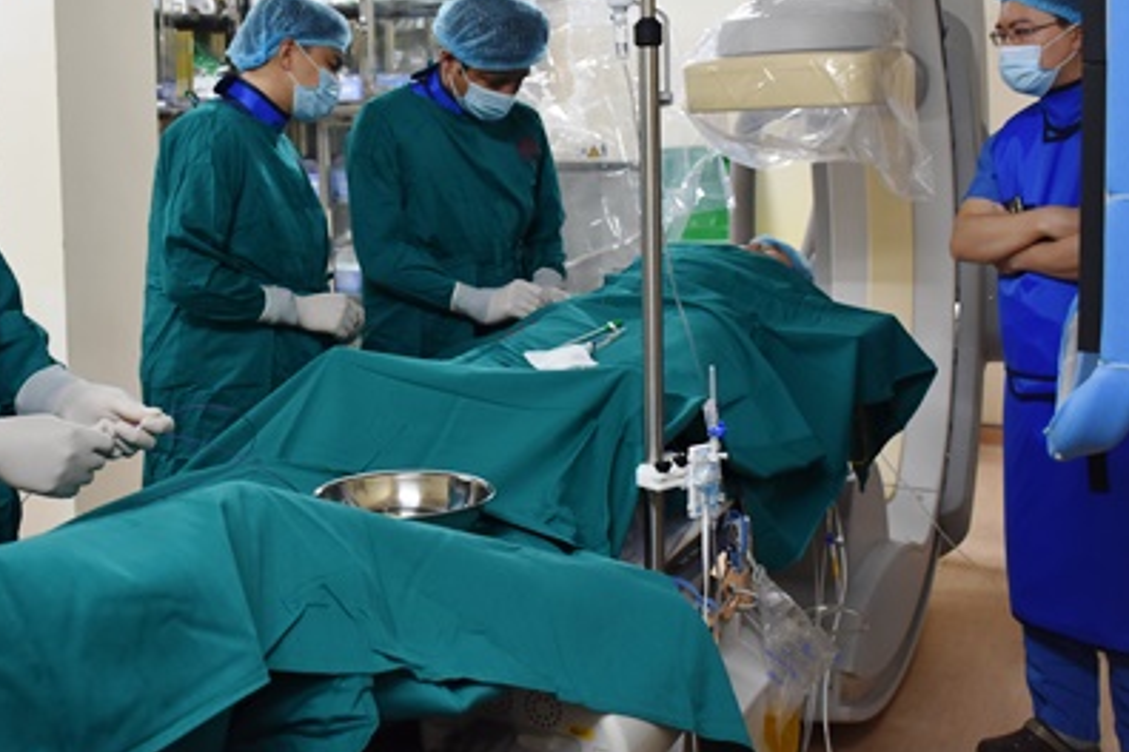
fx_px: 1568
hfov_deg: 39.2
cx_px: 382
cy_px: 211
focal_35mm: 50
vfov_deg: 26.7
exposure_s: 1/80
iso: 800
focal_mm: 22
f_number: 4.5
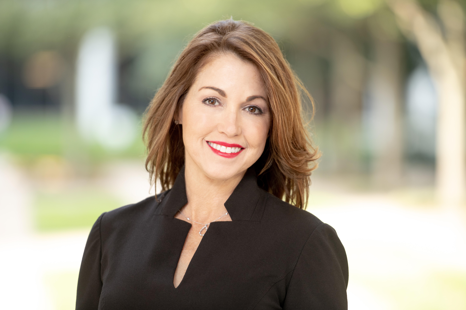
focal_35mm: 200
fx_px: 2589
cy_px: 155
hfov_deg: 10.3
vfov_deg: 6.9
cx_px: 233
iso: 500
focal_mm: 200
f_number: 2.8
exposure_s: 1/400
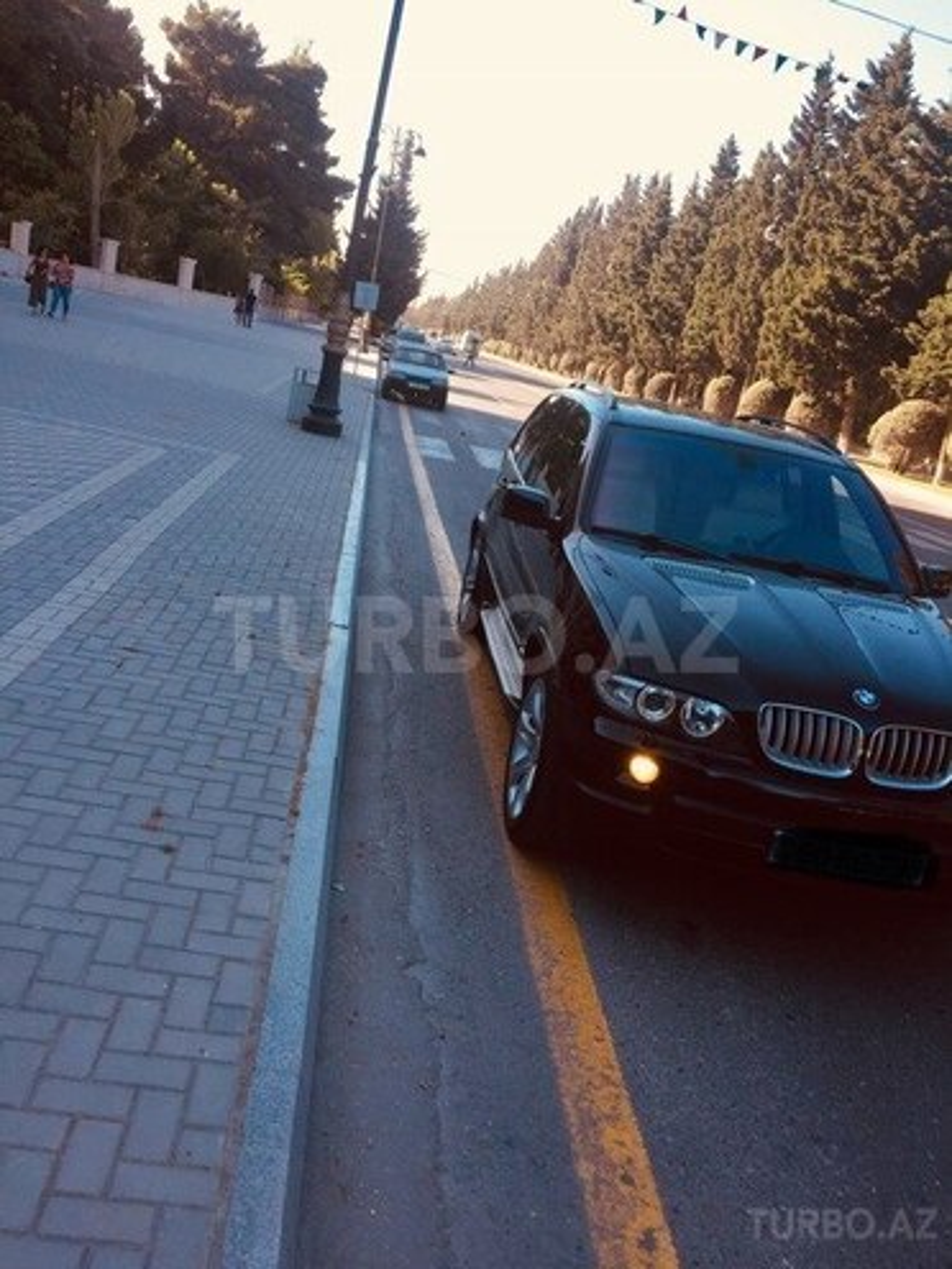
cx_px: 476
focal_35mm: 29
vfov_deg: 61.7
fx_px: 1063
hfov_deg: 48.2
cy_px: 634
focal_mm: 4.15
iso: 32
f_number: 2.2
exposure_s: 1/476
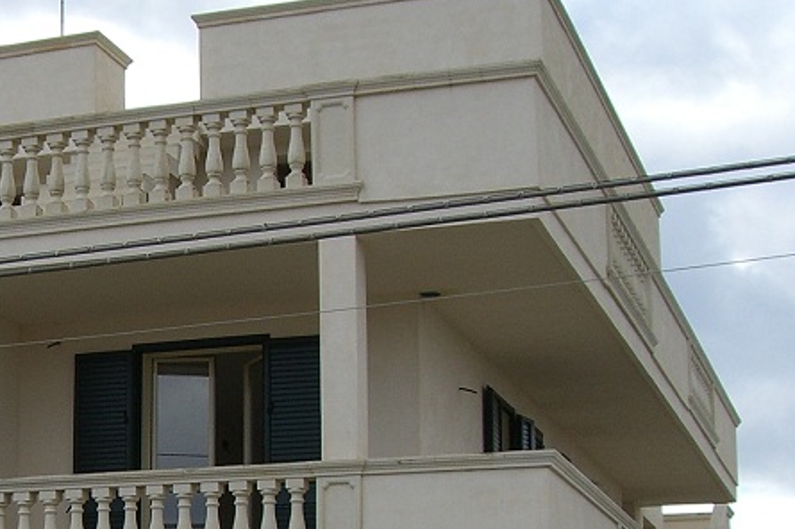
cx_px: 29
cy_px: 483
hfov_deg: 21.7
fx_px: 2008
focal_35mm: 91
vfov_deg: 14.8
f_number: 4.3
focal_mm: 6.2
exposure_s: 1/400
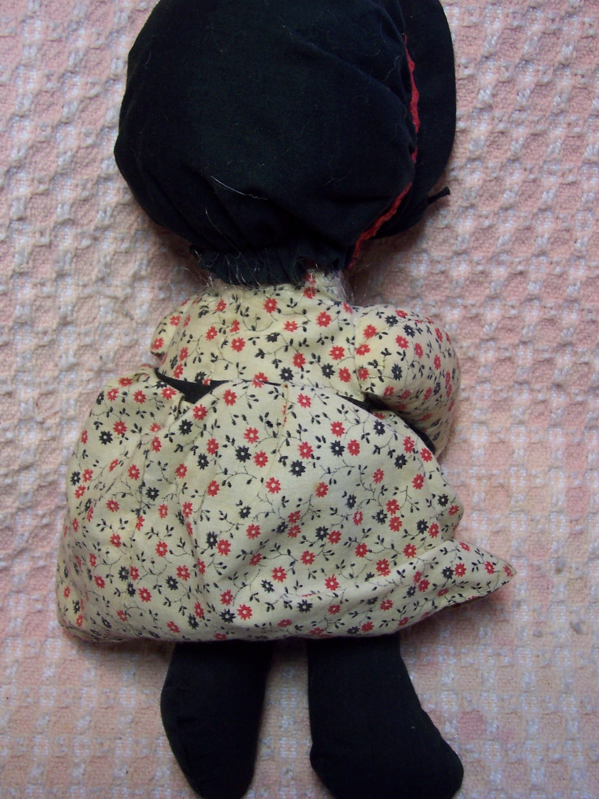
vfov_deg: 50.1
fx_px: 854
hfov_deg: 38.7
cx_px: 300
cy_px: 400
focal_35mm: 37
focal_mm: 5.6
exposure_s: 1/30
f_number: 2.8
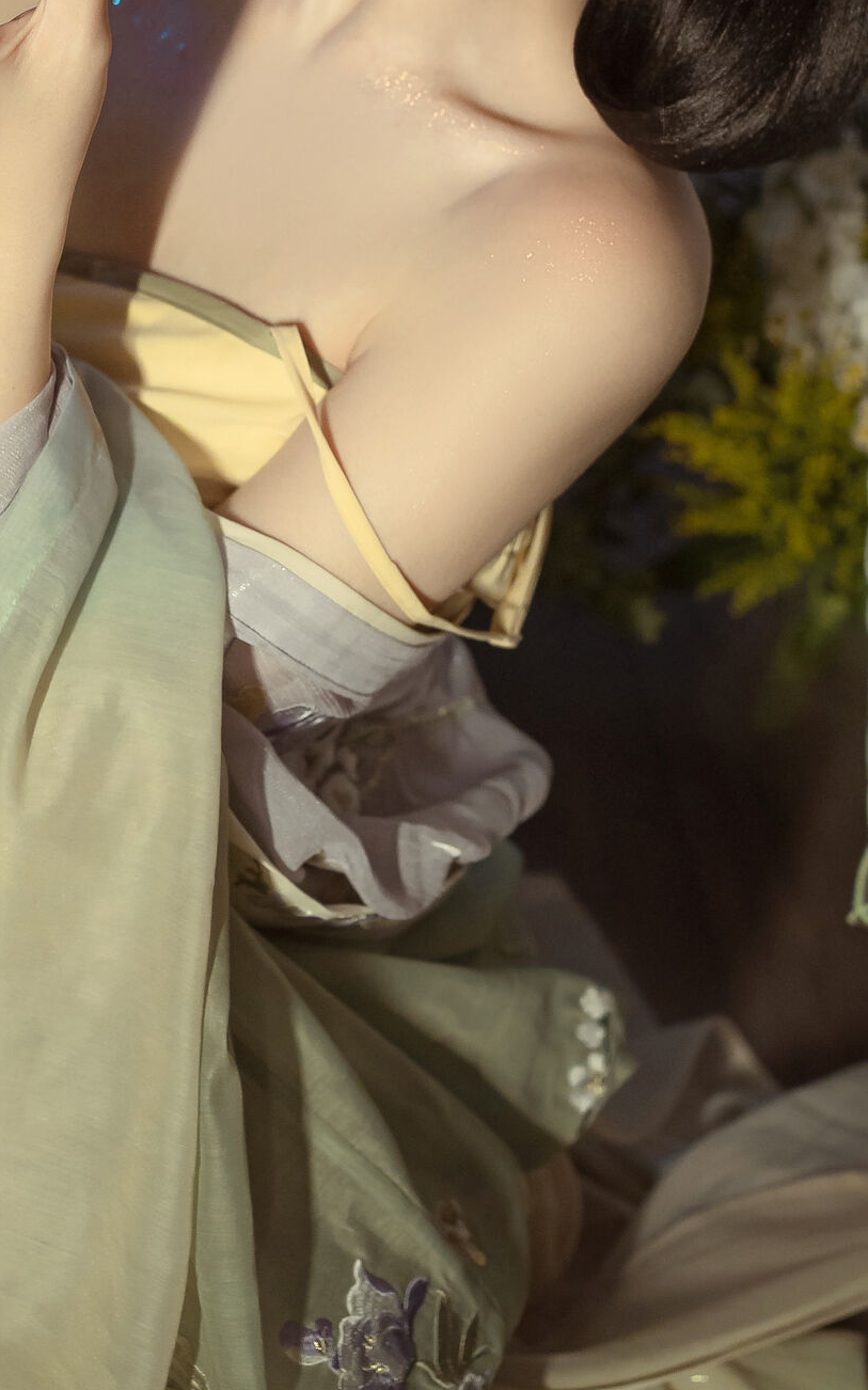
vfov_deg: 27.2
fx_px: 2803
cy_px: 226
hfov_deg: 17.6
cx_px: 429
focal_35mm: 74
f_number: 3.5
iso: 640
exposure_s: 1/60
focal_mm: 35
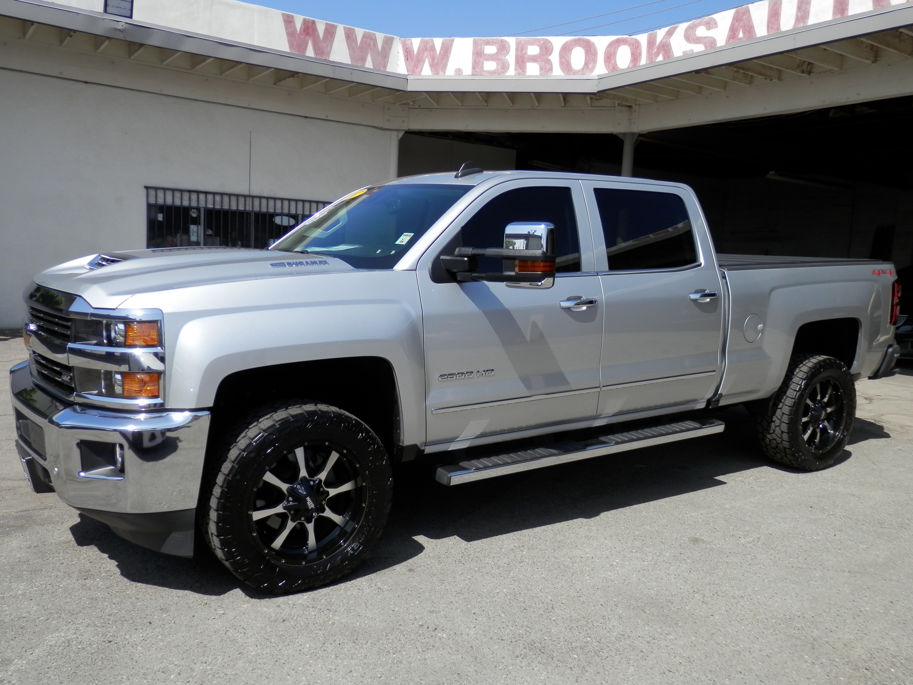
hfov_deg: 63.4
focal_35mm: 28
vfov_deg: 49.7
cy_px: 344
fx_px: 738
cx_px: 452
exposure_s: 1/125
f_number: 9
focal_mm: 5
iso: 80
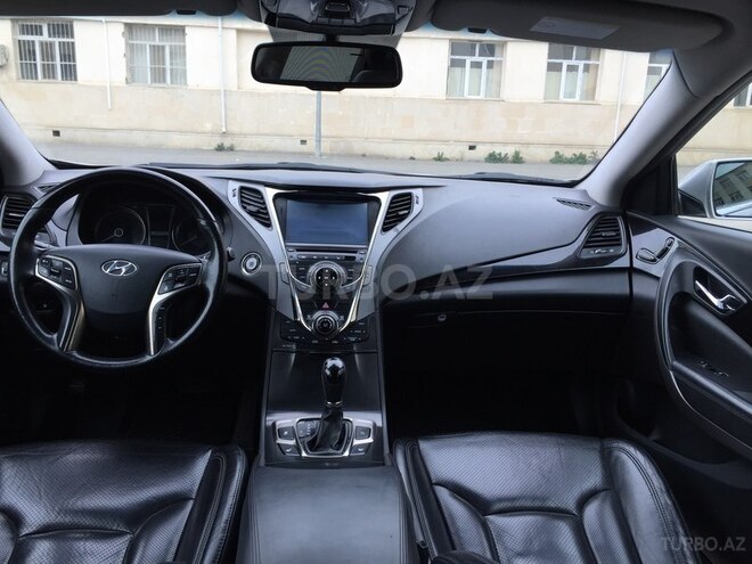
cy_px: 282
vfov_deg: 48.2
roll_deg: -1.8
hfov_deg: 61.7
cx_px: 376
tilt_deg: -14.8
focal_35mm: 29
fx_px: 630
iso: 32
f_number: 2.2
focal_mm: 4.15
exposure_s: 1/176
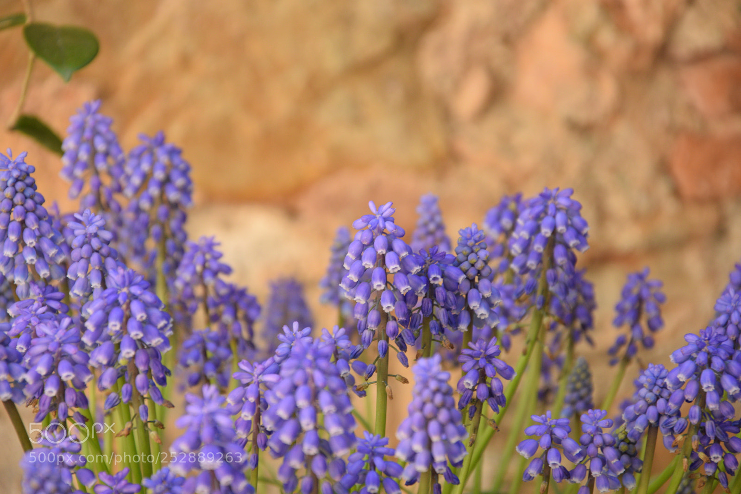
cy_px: 247
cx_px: 370
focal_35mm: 158
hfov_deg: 13.0
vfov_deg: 8.7
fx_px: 3241
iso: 400
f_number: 5.6
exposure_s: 1/100
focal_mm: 105
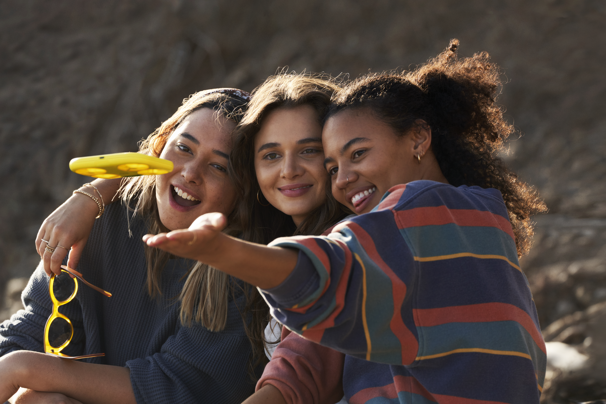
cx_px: 303
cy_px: 202
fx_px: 4612
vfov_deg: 5.0
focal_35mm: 274
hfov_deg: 7.5
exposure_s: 1/800
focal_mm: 274
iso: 400
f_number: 6.3
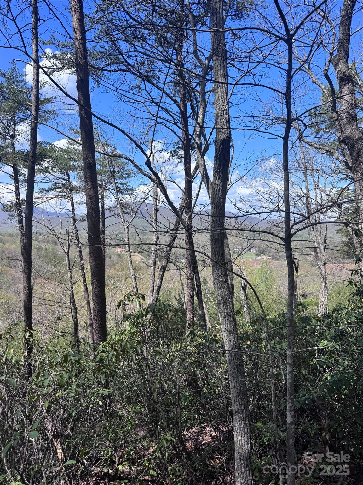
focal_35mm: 24
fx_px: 336
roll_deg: -0.2
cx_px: 182
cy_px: 242
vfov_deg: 71.6
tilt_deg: -1.7
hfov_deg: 56.8
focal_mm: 6.76
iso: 80
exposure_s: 1/2959
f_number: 1.78
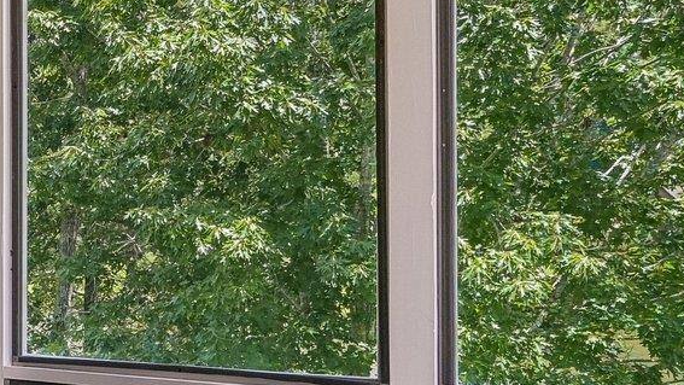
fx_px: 961
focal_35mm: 53
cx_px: -235
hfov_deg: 30.0
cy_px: 244
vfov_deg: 22.6
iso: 400
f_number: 8
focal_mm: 14
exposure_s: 1/200
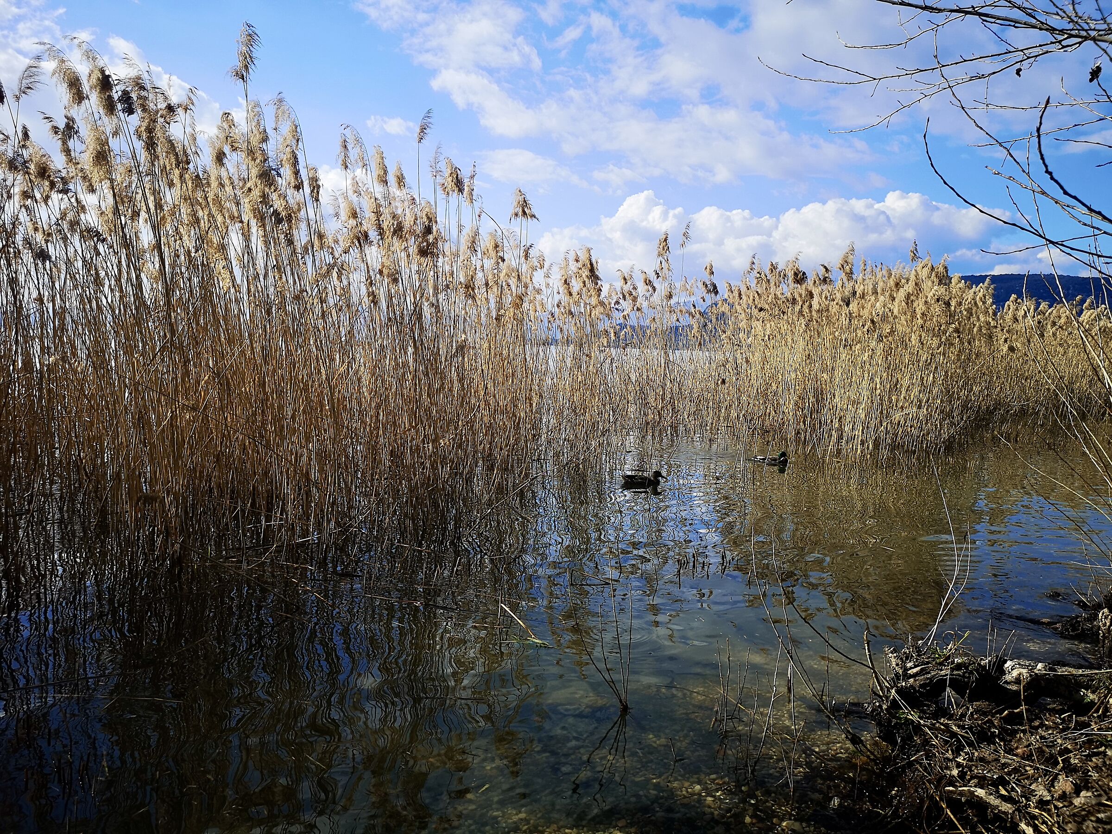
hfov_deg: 65.3
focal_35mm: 27
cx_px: 556
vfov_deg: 51.4
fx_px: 867
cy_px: 417
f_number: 1.8
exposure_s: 1/2041
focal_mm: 5.58
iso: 50
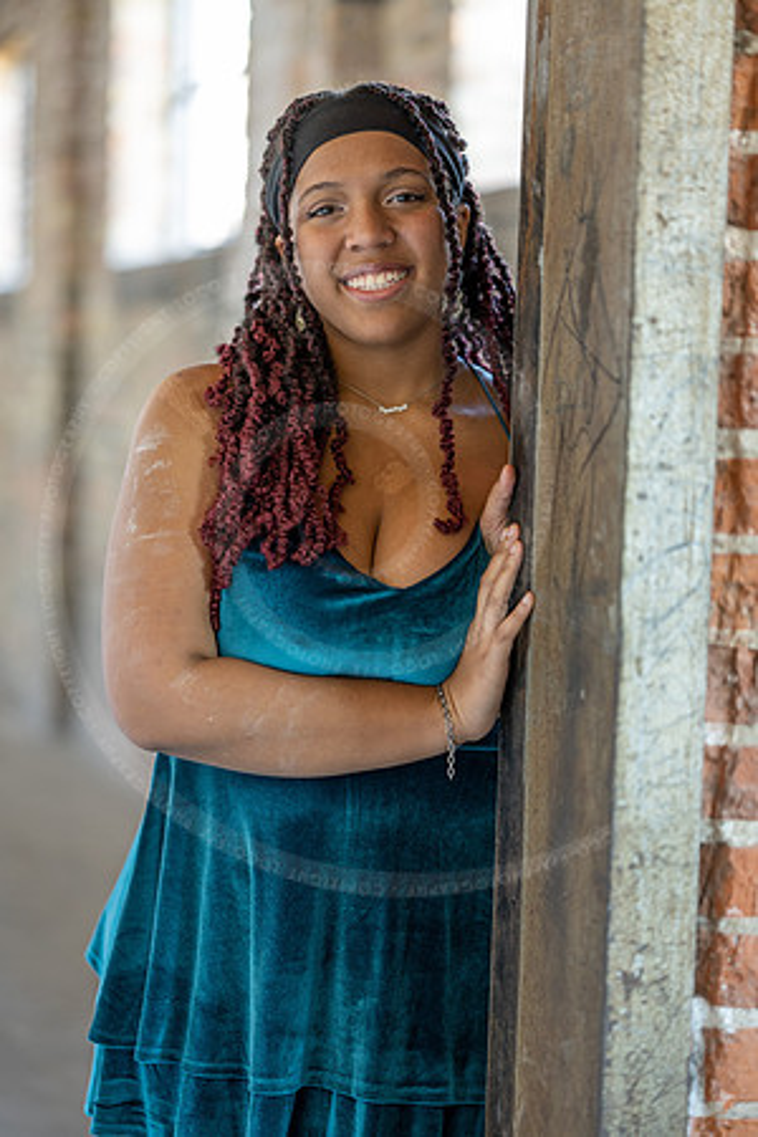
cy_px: 568
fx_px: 2684
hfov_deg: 16.1
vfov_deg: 23.9
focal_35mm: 85
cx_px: 379
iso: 500
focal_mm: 85
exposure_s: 1/100
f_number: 1.8
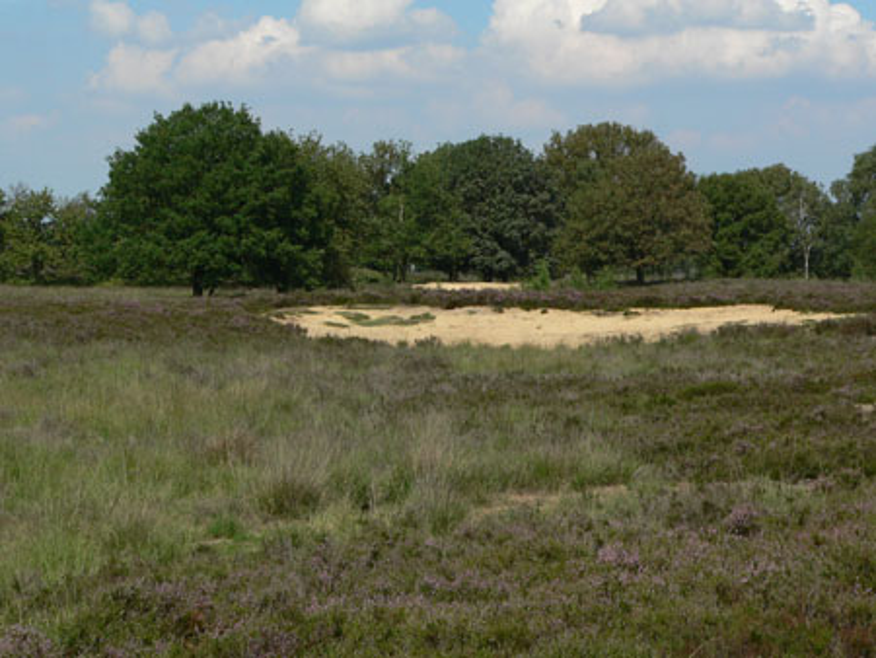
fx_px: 2481
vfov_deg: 15.1
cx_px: 438
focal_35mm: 98
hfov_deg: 20.0
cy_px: 329
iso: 100
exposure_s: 1/640
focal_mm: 16.3
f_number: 5.6
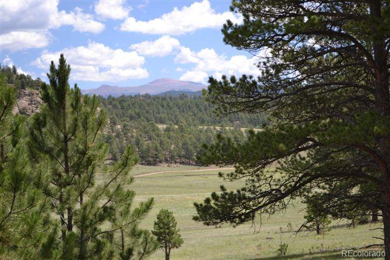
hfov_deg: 24.6
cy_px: 130
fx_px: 894
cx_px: 195
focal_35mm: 82
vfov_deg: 16.6
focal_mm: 55
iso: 180
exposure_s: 1/125
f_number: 5.6
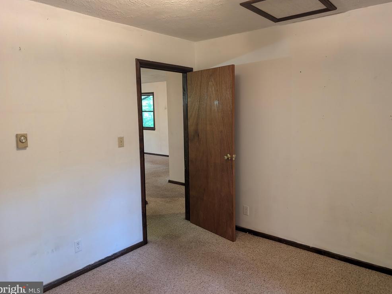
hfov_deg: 69.4
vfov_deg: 54.9
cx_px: 197
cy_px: 144
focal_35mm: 25
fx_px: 283
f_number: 1.68
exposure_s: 1/24
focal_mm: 6.9
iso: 311
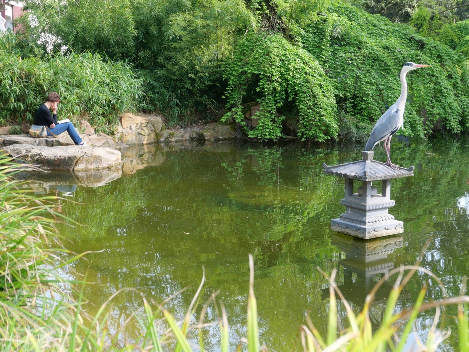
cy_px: 176
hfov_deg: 33.8
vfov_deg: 25.7
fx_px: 772
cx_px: 234
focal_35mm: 57
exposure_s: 1/125
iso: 200
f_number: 4
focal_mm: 25.7
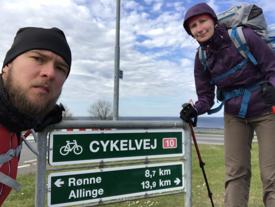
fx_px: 254
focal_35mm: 32
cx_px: 138
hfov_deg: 56.8
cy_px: 104
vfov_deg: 44.2
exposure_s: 1/677
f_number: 2.2
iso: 25
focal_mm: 2.87
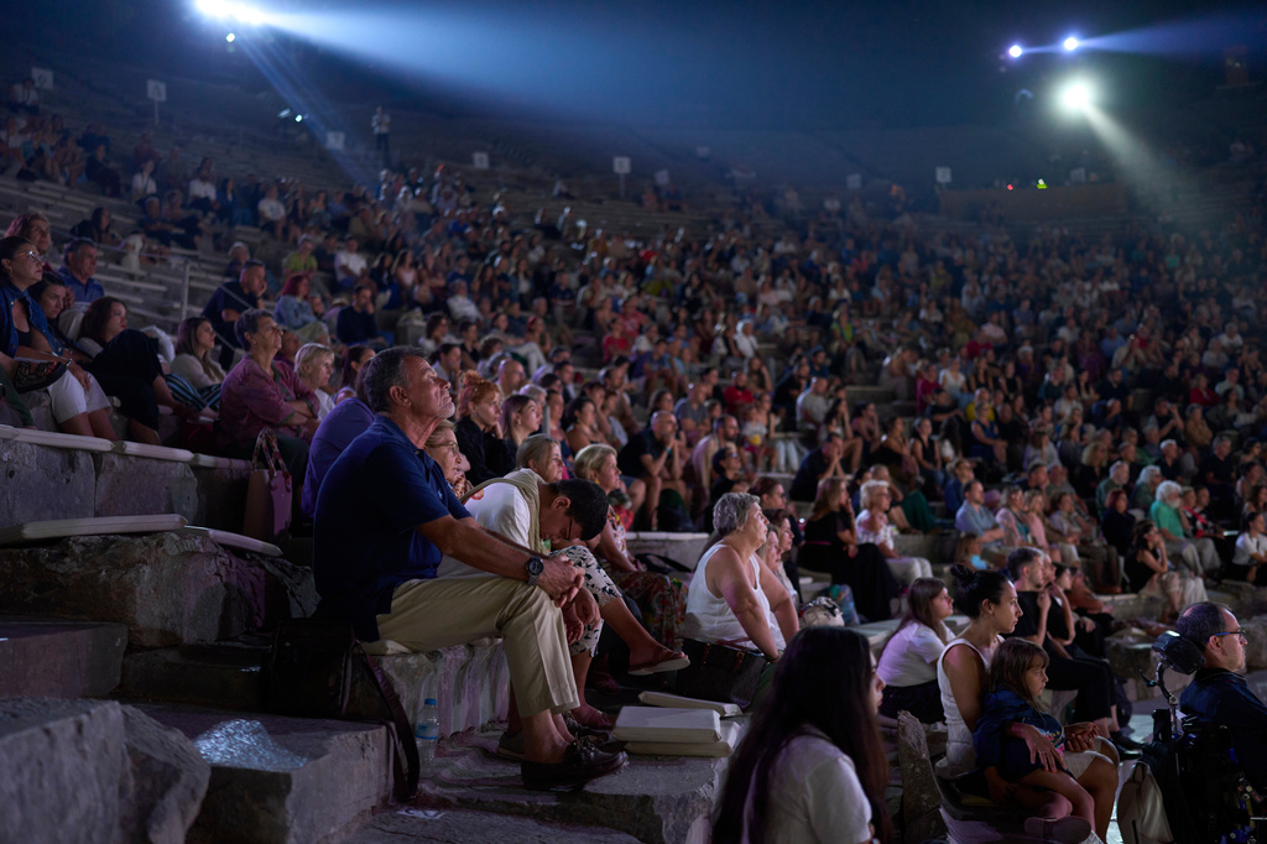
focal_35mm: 35
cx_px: 634
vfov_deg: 37.8
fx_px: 1231
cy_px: 422
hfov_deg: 54.4
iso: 1600
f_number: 1.4
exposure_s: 1/25
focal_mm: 35
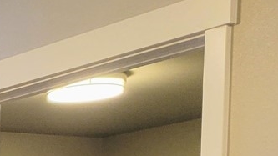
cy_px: 373
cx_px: -360
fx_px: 1002
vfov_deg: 8.2
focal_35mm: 136
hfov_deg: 12.7
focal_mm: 5.4
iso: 200
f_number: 1.8
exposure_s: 1/60
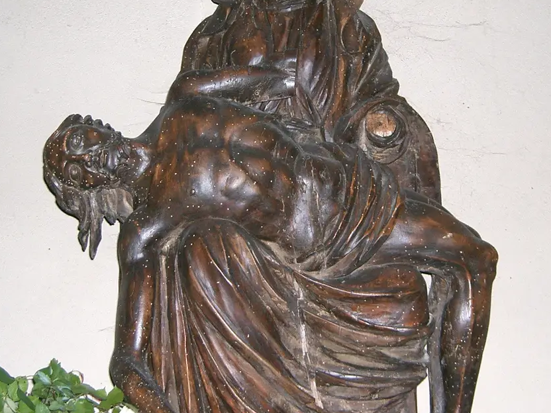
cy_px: 179
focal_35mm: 60
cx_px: 311
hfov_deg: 32.1
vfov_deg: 24.4
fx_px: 955
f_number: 2.8
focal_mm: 8
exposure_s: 1/50
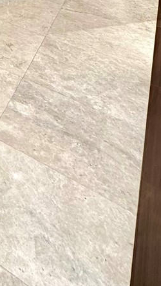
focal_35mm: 55
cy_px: -156
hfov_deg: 15.4
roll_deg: -0.8
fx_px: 417
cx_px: -197
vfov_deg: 26.2
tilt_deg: -7.3
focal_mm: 2.22
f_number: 2.2
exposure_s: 1/229
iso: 40
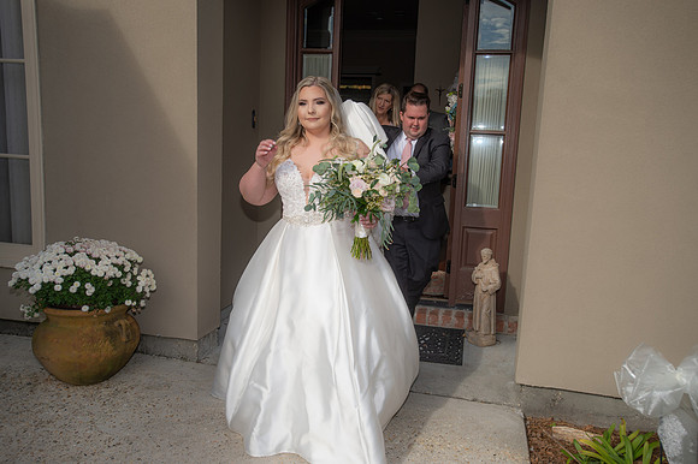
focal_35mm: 30
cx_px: 349
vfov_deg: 43.6
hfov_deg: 62.0
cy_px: 232
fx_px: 581
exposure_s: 1/400
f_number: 5.6
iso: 64
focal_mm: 30
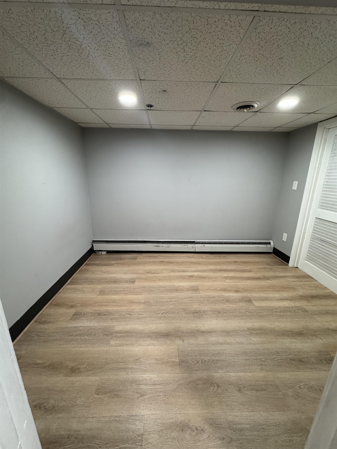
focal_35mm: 14
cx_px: 168
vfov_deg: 102.1
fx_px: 182
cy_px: 224
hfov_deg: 85.7
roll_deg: -1.1
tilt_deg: -13.6
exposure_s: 1/60
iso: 250
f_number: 2.2
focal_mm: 2.22
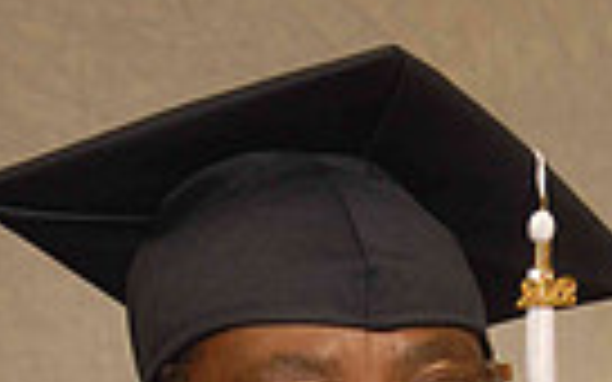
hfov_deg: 9.2
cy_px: 674
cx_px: 335
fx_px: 3814
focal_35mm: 229
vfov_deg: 5.7
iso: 200
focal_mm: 45
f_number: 5
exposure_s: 1/125
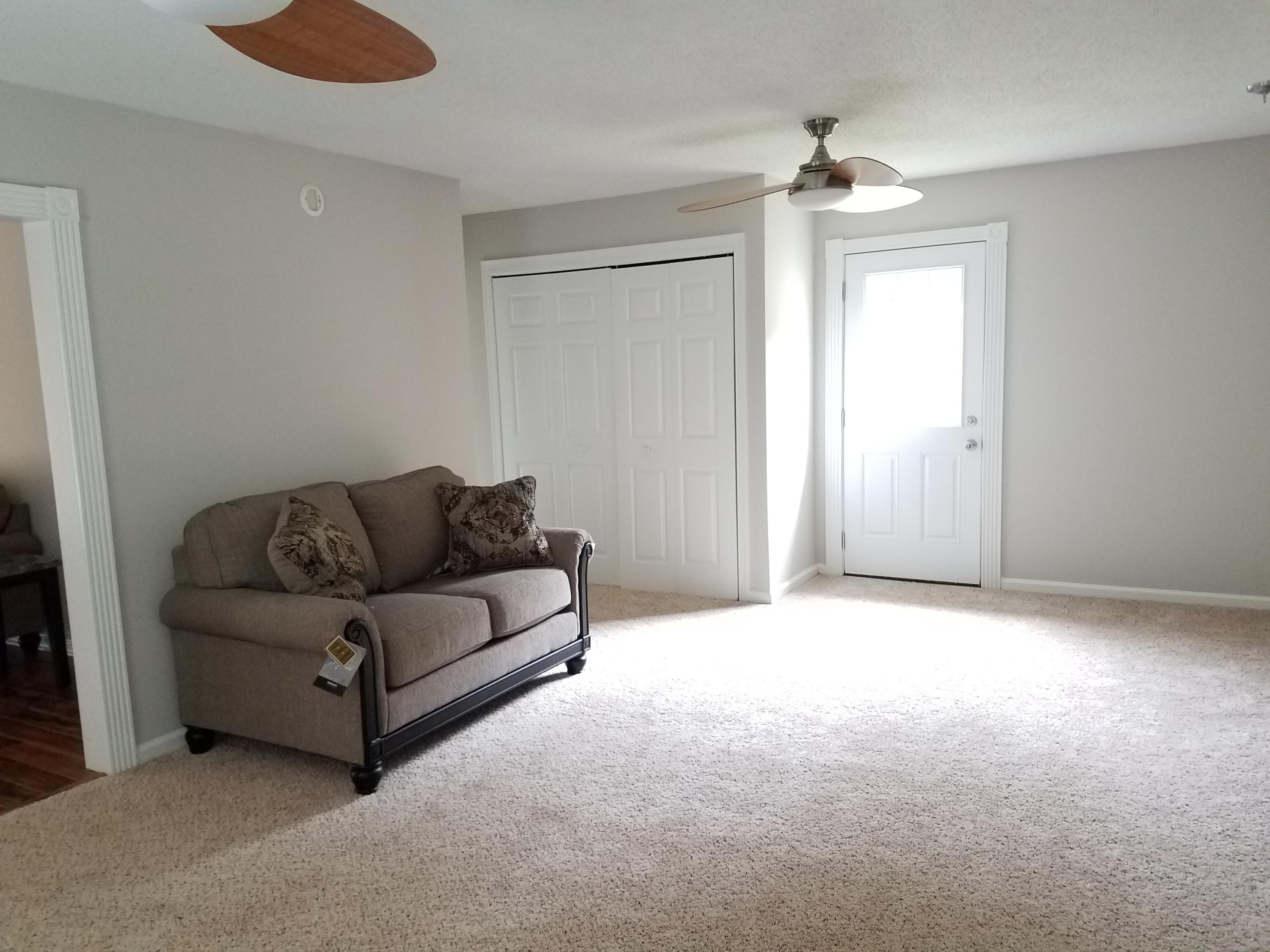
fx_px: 954
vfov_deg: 53.1
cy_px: 476
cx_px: 635
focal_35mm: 26
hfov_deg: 67.3
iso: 200
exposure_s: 1/13
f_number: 1.7
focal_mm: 4.2
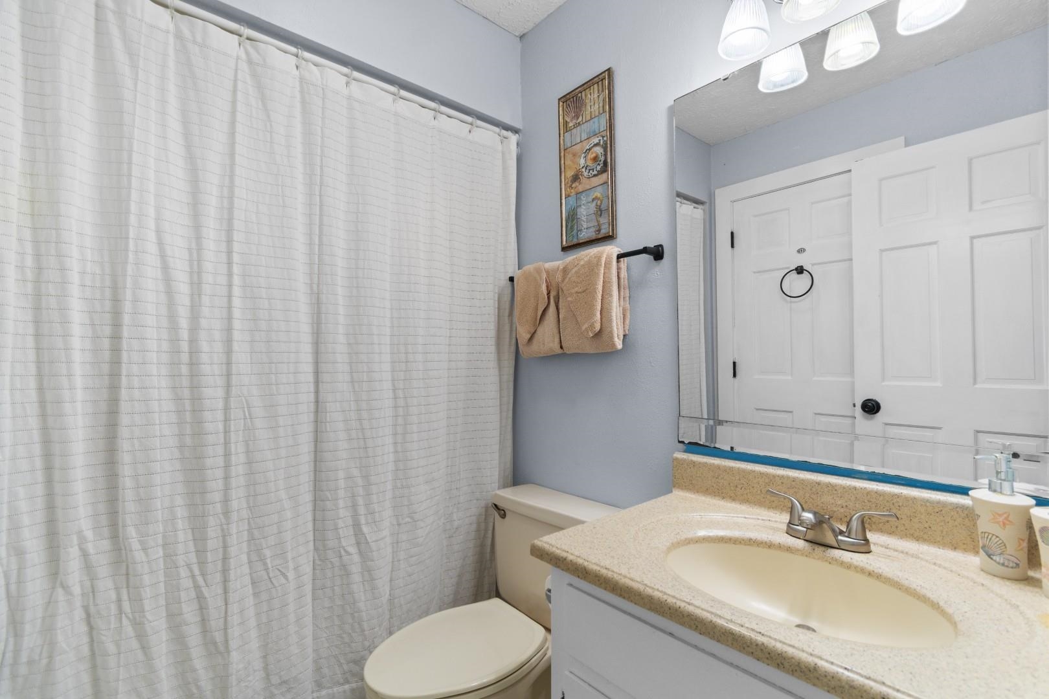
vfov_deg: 77.3
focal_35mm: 15
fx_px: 437
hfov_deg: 100.4
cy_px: 350
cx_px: 524
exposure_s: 1/13
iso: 100
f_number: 4.5
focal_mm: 10
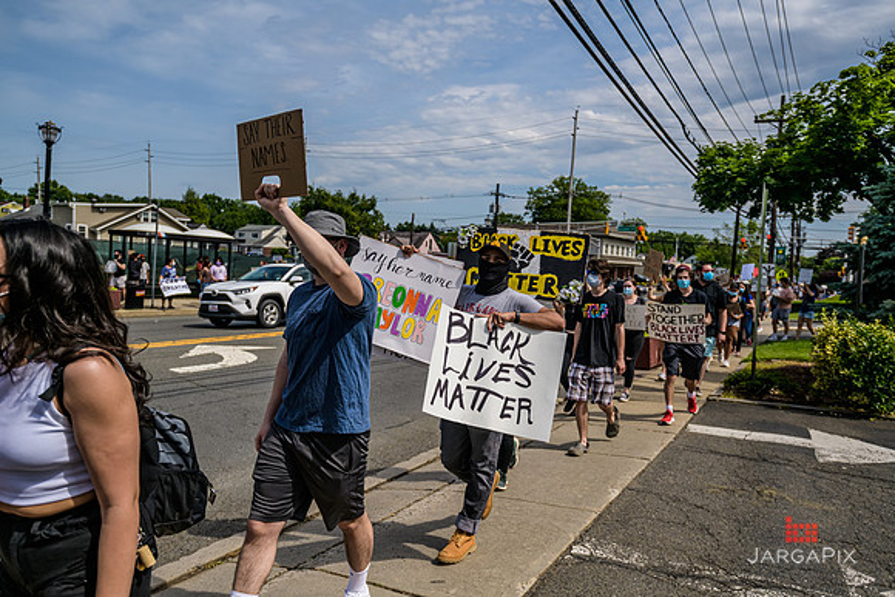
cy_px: 298
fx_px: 622
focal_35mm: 25
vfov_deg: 51.3
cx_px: 448
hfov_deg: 71.5
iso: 200
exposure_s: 1/5000
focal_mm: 25
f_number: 4
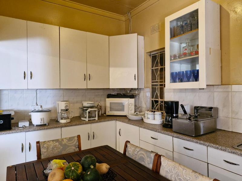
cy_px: 90
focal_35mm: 23
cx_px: 121
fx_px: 161
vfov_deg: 58.9
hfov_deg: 73.9
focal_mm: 5.54
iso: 1000
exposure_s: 1/100
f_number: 1.8
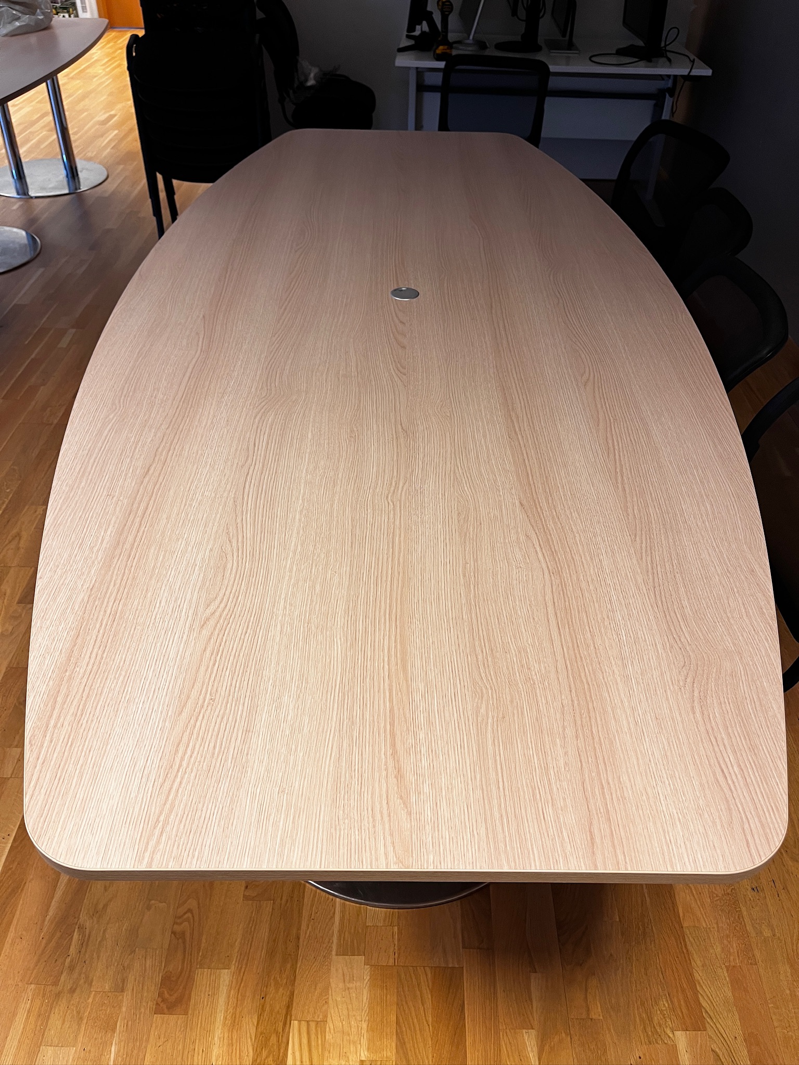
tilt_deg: -40.8
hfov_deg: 53.1
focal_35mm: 26
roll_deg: -1.9
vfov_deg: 67.3
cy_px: 532
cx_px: 400
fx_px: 800
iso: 80
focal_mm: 5.1
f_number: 1.6
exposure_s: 1/50
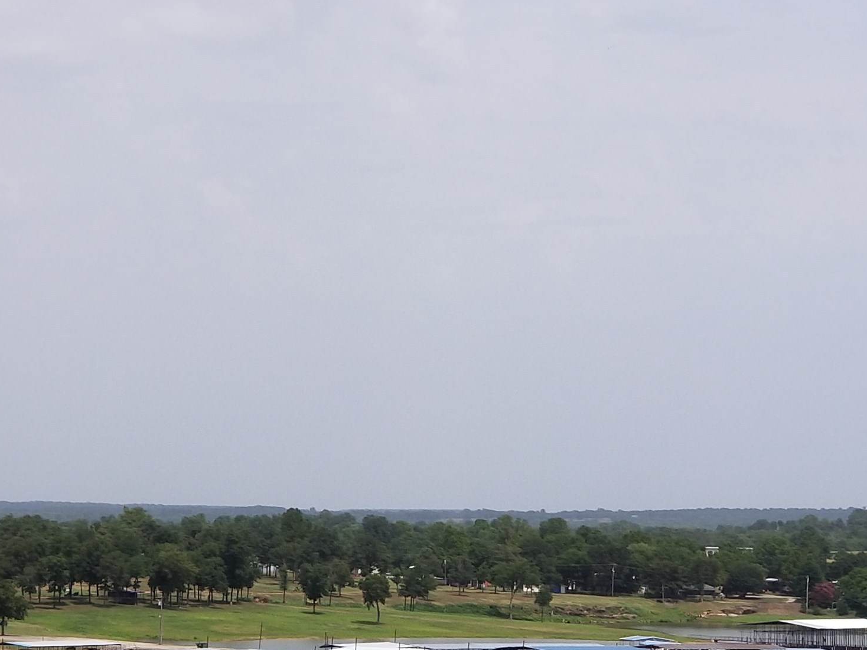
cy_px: 395
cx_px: 400
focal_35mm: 68
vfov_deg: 21.6
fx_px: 1703
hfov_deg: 28.6
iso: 25
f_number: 2.4
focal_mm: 6
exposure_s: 1/1185
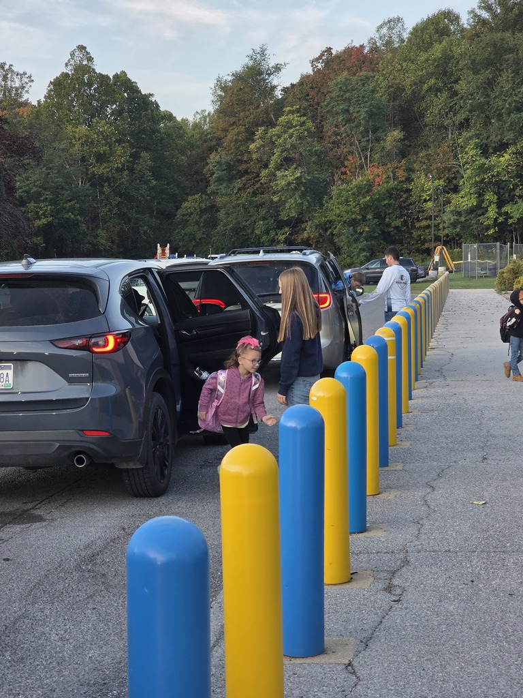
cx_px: 262
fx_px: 1390
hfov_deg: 21.3
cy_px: 349
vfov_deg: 28.2
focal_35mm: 69
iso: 100
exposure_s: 1/120
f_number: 2.4
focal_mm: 7.9
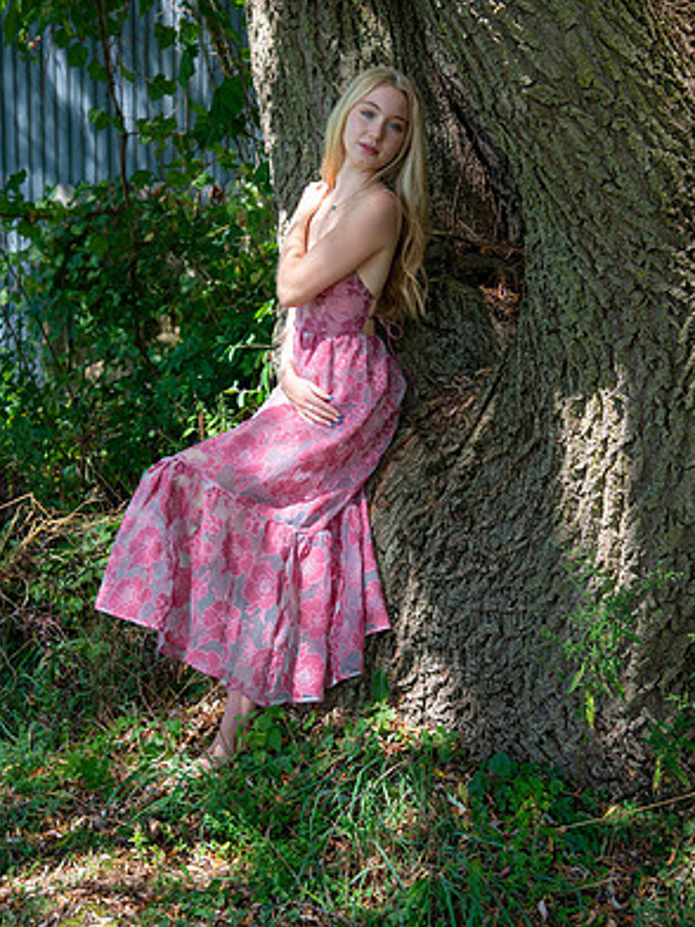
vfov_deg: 30.3
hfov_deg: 22.9
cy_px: 454
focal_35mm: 64
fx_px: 1713
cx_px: 350
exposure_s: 1/160
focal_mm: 58
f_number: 5.6
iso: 320
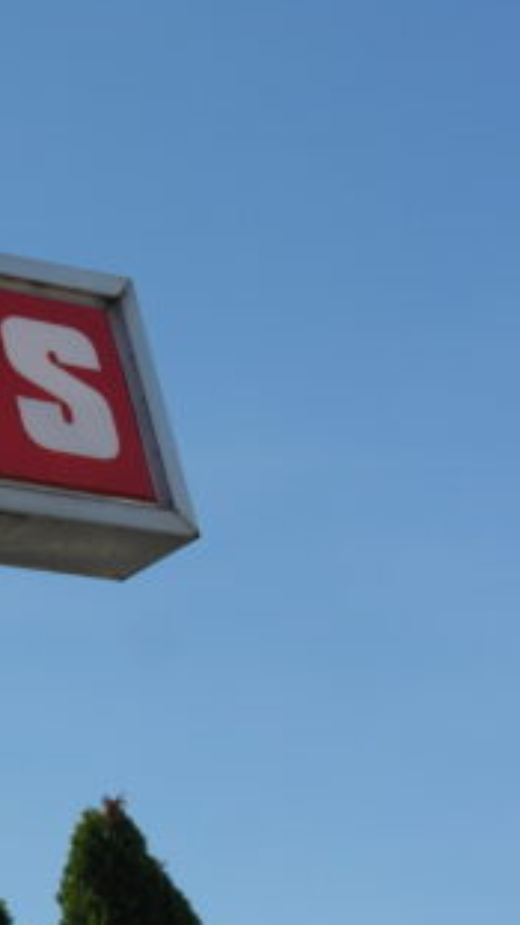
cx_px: -526
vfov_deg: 22.8
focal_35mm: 93
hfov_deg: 11.7
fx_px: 2279
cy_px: 277
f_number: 7.1
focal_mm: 24
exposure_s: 1/320
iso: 100
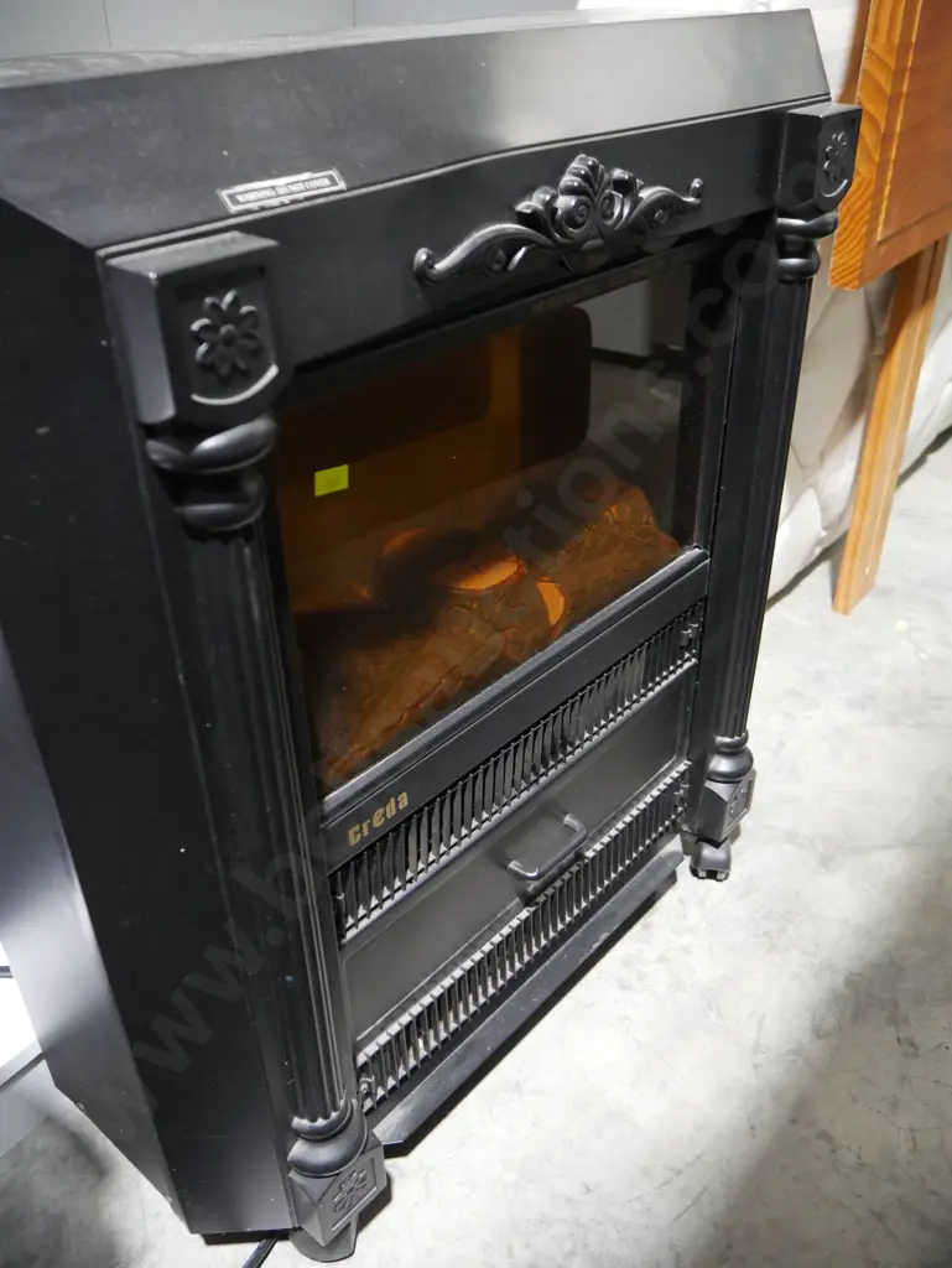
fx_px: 1099
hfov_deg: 46.8
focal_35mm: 30
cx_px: 476
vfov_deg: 59.9
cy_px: 634
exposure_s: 1/60
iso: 1600
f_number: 3.6
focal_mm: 15
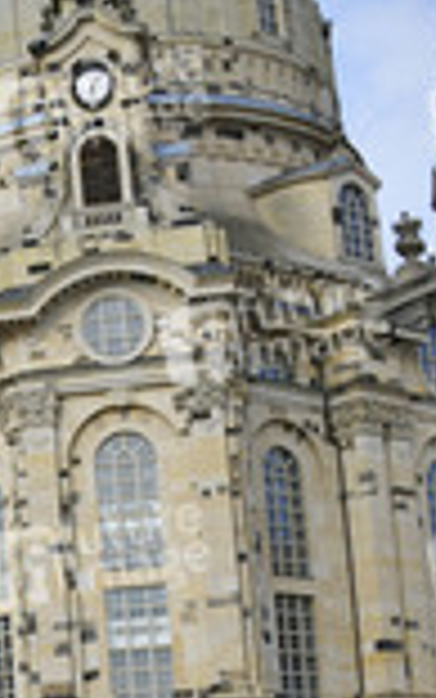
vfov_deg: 24.0
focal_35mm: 83
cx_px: -294
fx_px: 1577
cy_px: 671
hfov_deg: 14.3
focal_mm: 28
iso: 200
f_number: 3.5
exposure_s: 1/3200
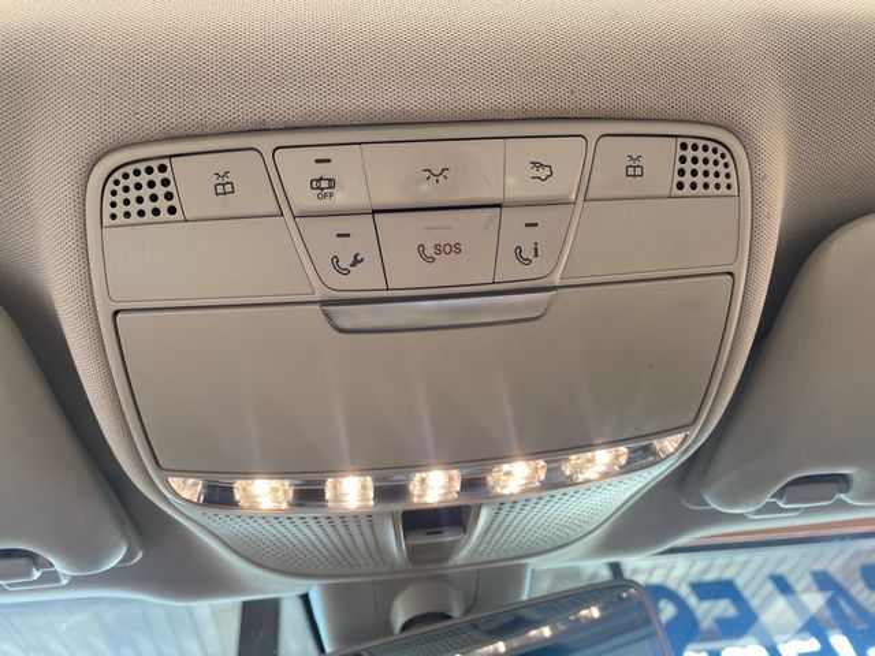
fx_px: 657
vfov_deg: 53.1
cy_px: 328
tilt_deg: +46.6
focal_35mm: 26
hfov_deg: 67.3
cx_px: 438
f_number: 1.6
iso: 64
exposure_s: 1/120
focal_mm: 4.2
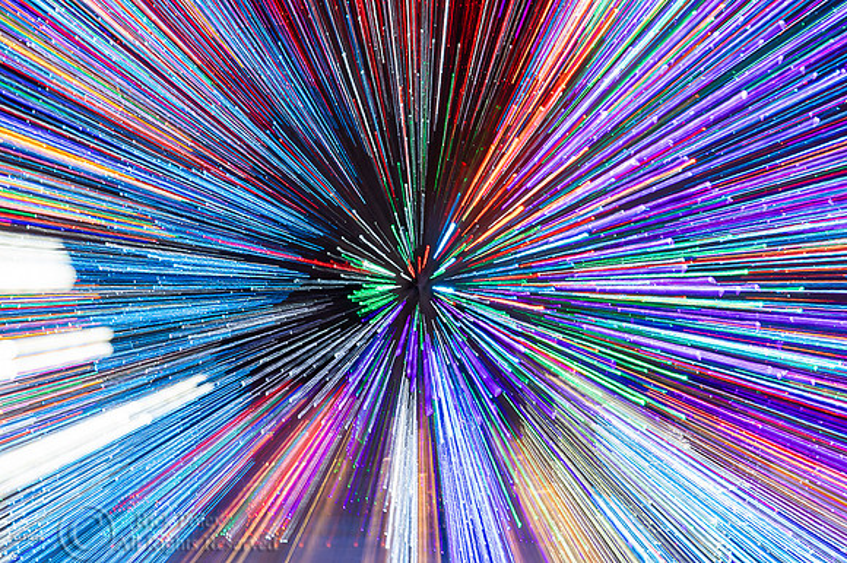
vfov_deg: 22.6
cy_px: 282
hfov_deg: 33.4
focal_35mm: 60
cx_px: 424
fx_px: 1411
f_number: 16
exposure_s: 6
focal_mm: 60
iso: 200
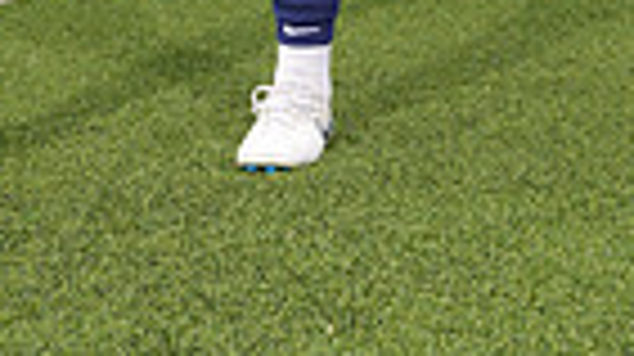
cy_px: -604
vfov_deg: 7.9
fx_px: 2301
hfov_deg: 15.7
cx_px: 211
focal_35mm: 137
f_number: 7.1
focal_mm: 41
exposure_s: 1/200
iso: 80
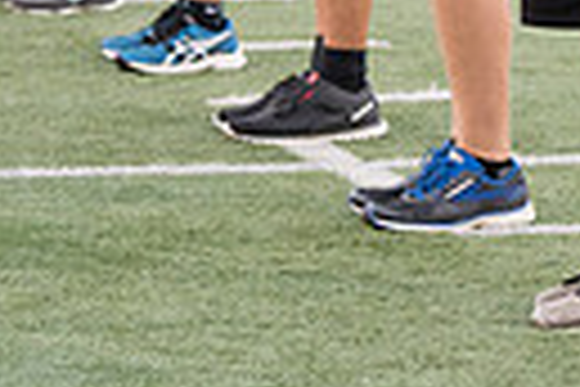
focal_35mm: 414
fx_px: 6669
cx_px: 364
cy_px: -466
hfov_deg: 5.0
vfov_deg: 3.3
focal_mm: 92
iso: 1000
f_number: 2.8
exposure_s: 1/1250
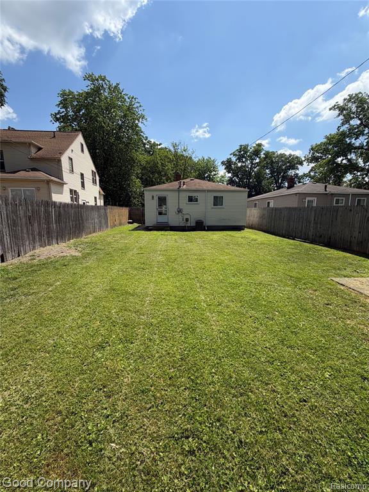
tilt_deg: -9.2
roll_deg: -0.5
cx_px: 184
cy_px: 246
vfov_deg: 102.1
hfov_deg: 85.7
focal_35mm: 14
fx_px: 199
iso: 20
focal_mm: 2.22
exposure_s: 1/864
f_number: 2.2
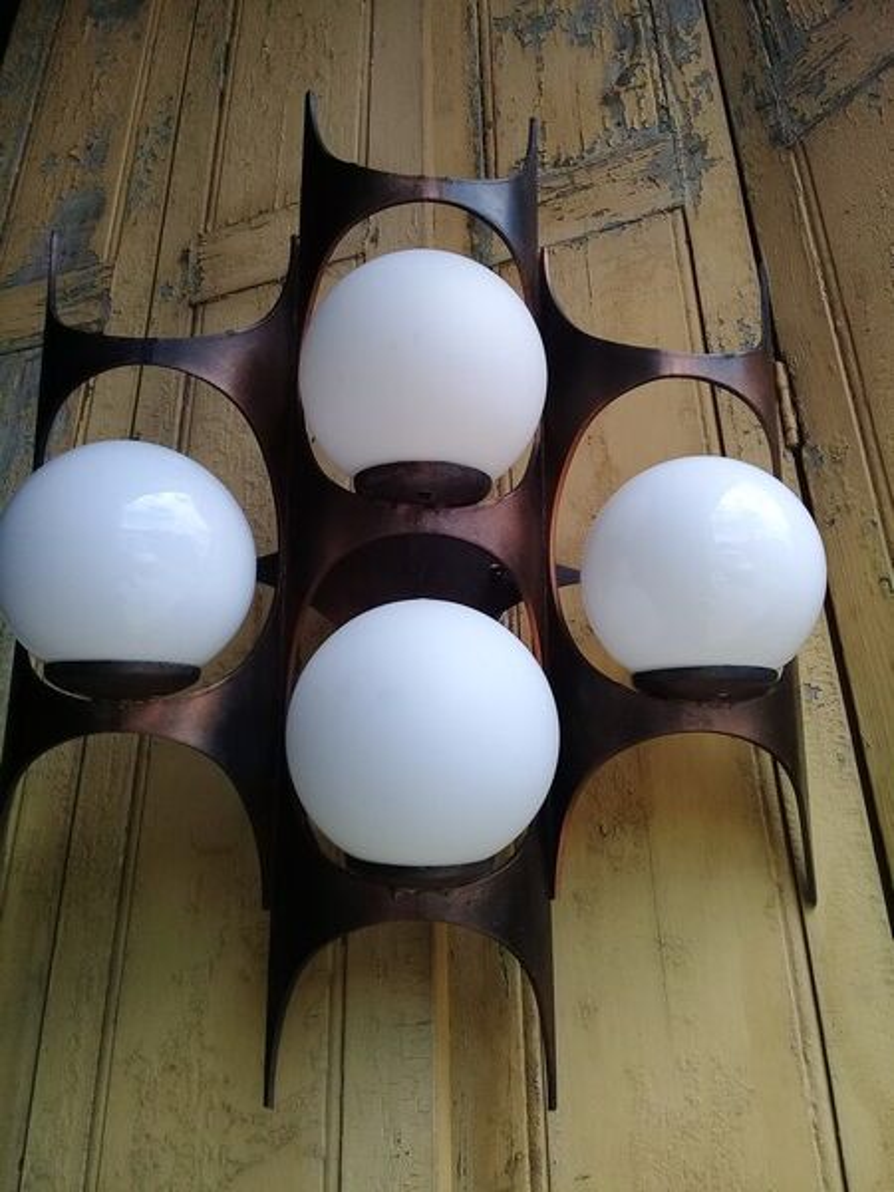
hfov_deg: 45.4
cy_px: 596
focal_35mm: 31
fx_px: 1067
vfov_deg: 58.4
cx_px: 447
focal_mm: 3.3
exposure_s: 1/370
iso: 50
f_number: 2.2
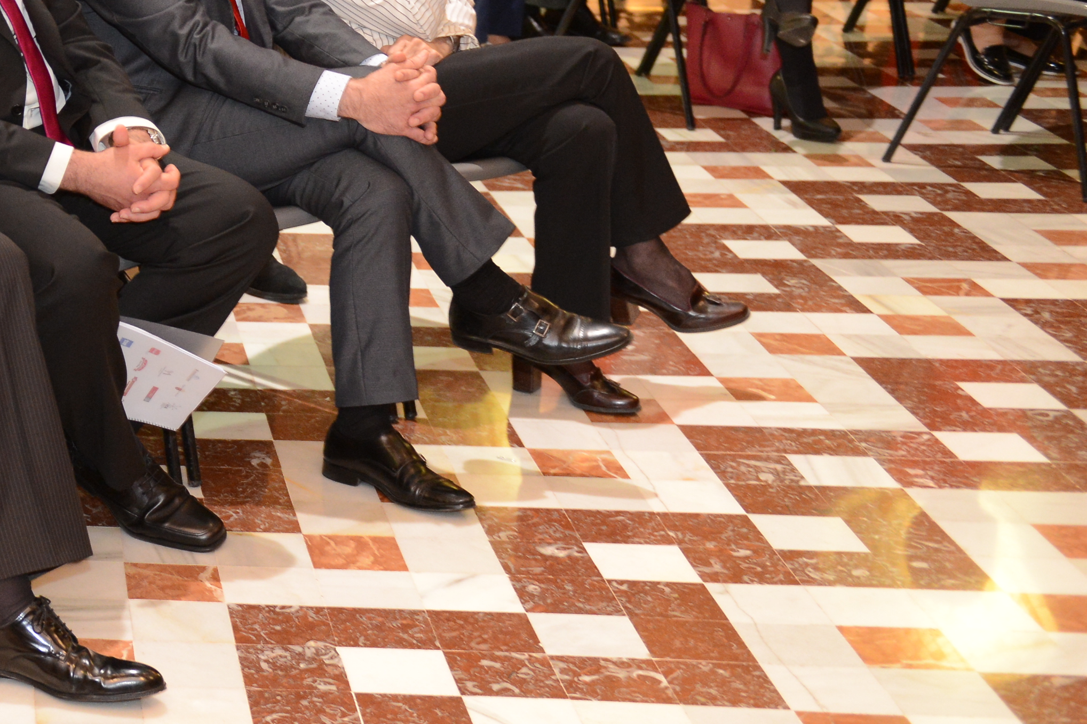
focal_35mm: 84
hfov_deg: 21.6
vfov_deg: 16.1
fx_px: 2536
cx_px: -364
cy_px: 124
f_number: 3.2
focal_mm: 31
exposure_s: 1/30
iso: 1600
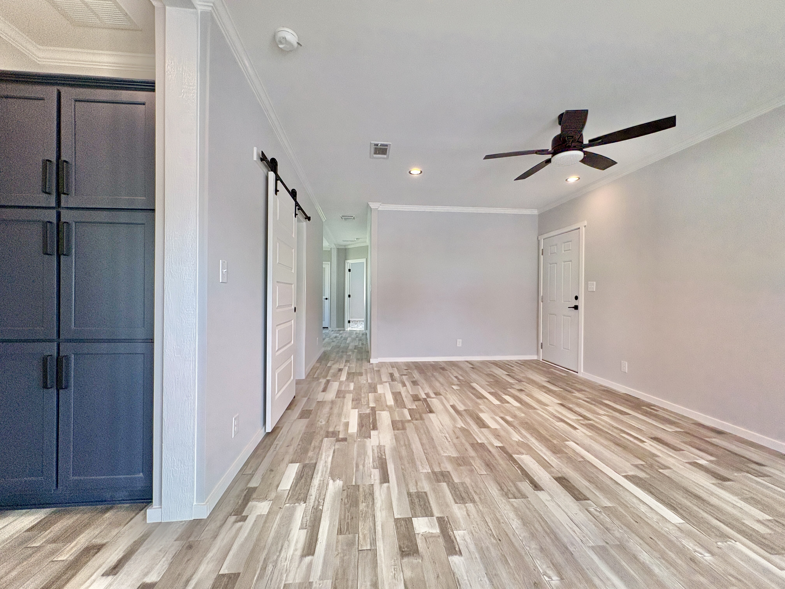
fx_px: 317
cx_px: 392
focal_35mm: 14
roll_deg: -0.2
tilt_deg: -0.3
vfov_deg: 85.7
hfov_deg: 102.1
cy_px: 294
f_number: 2.2
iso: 125
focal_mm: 2.22
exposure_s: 1/120
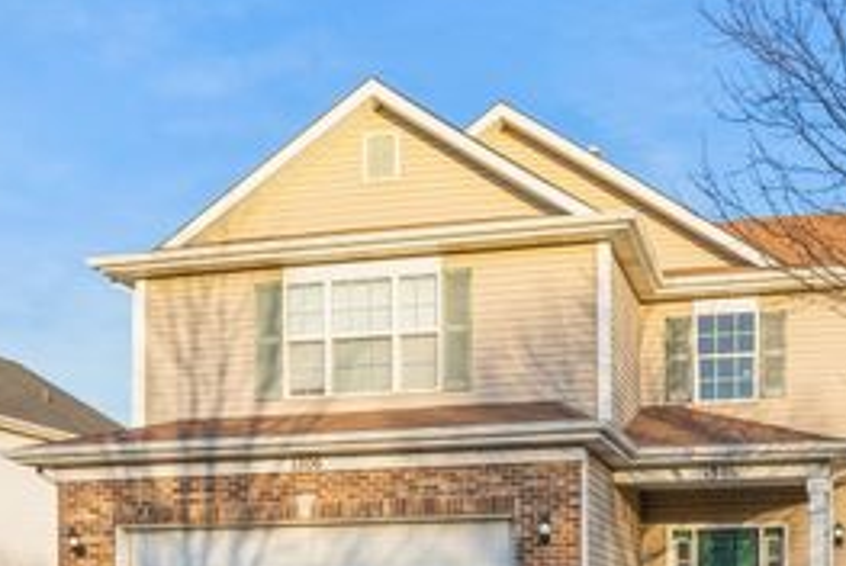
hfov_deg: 34.4
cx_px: 621
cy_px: 444
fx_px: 1341
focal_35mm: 57
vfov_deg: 23.5
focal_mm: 30
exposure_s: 1/400
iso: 400
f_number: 8
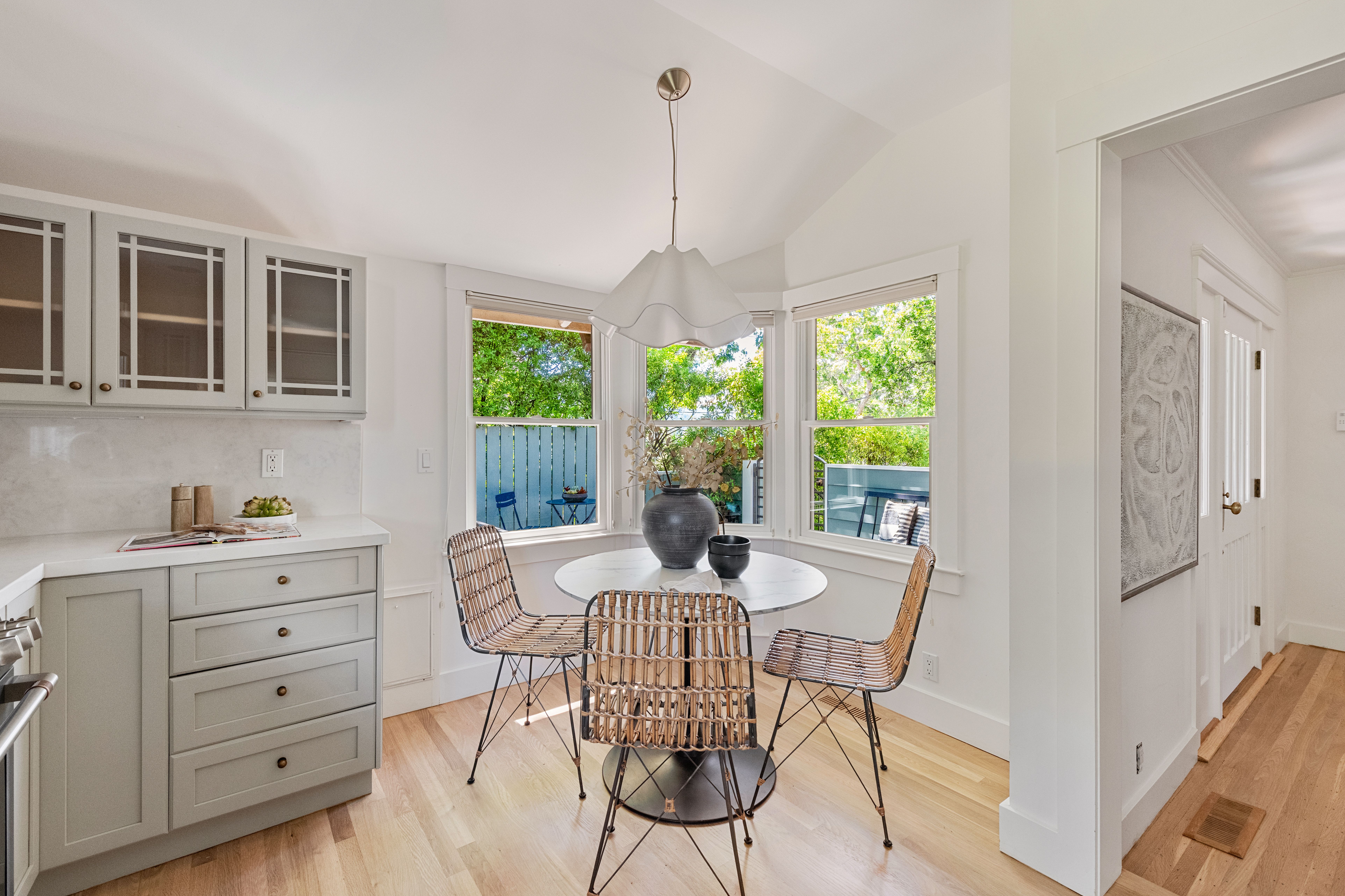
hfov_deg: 100.4
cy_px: 459
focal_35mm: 15
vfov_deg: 77.3
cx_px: 665
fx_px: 560
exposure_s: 1/13
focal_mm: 14
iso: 1000
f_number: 9
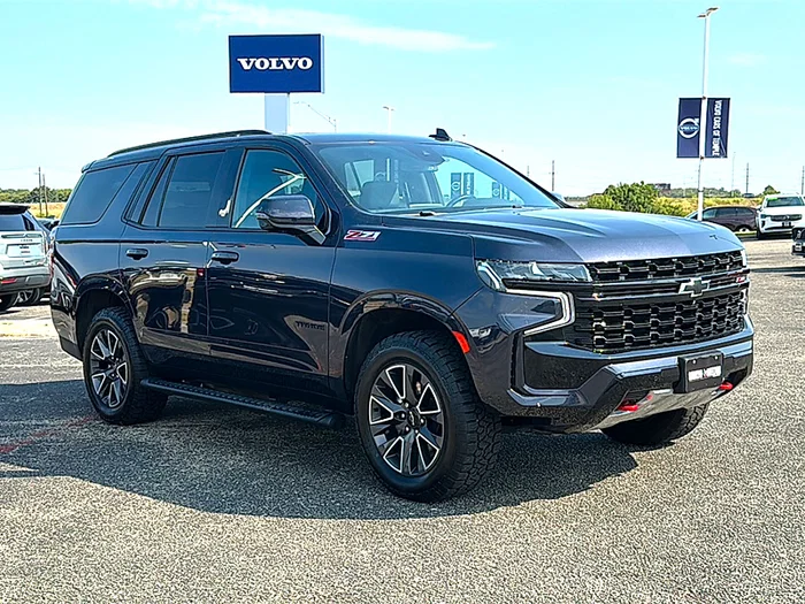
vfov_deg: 37.7
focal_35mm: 38
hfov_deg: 49.0
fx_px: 884
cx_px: 402
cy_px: 302
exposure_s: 1/2817
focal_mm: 6.86
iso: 80
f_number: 1.78
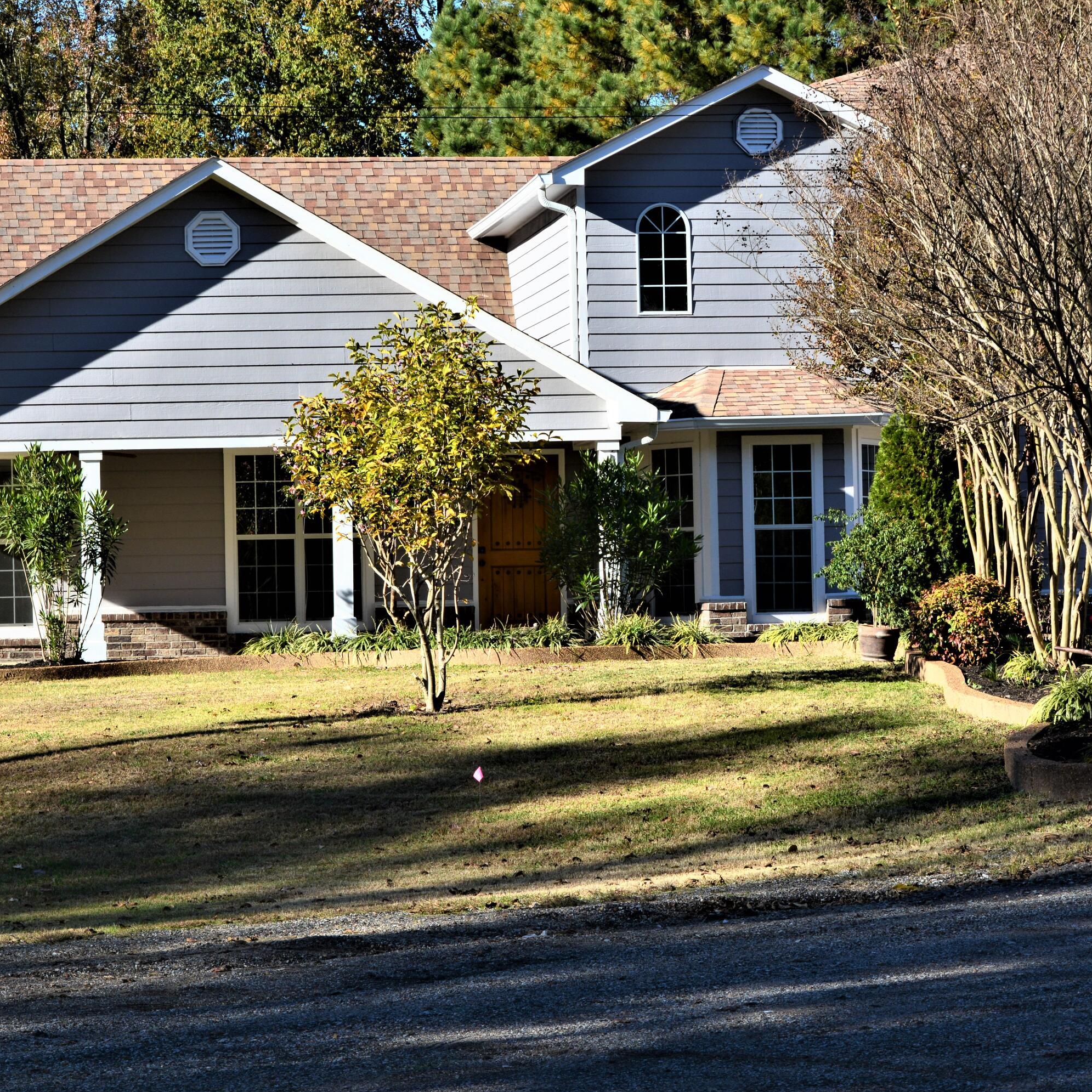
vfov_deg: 16.5
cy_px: 545
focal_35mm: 106
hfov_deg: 16.5
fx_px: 3770
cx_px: 541
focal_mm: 55
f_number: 10
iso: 250
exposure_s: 1/250
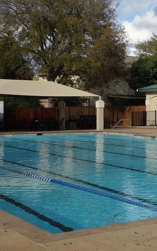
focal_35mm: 71
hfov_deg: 17.5
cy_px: 110
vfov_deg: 29.0
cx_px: 184
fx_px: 486
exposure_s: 1/500
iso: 125
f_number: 5.6
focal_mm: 10.4
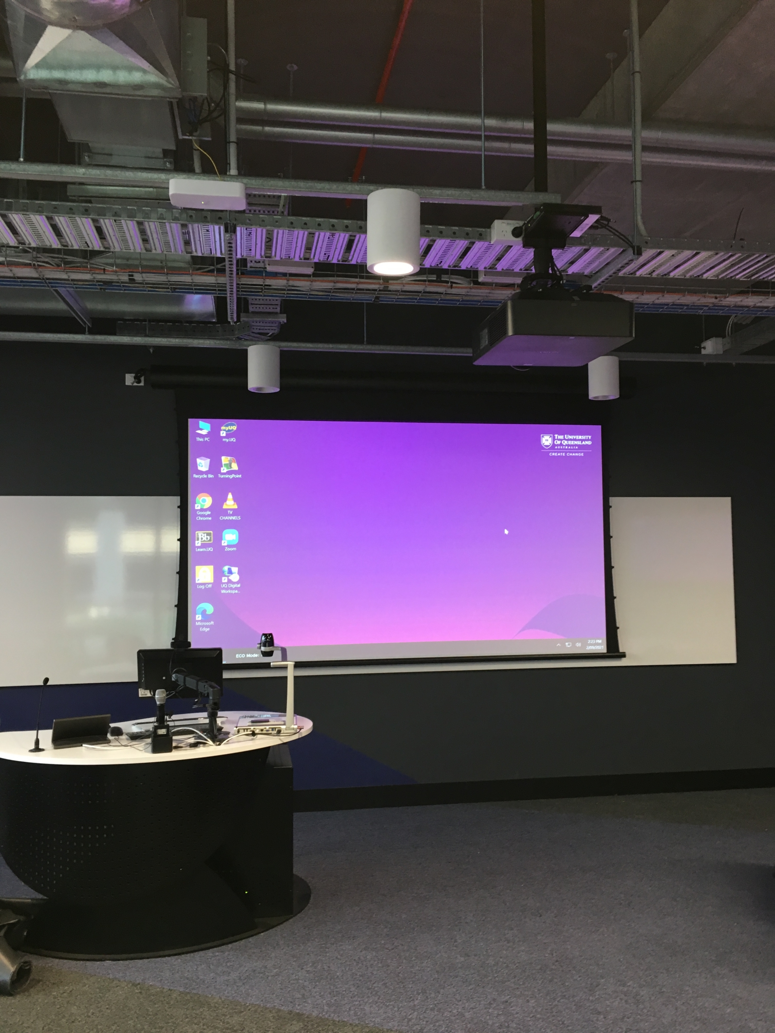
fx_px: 866
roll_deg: -1.8
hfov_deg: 48.2
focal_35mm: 29
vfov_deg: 61.7
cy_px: 516
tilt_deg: +3.6
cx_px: 388
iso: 100
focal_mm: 4.15
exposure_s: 1/33
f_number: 2.2
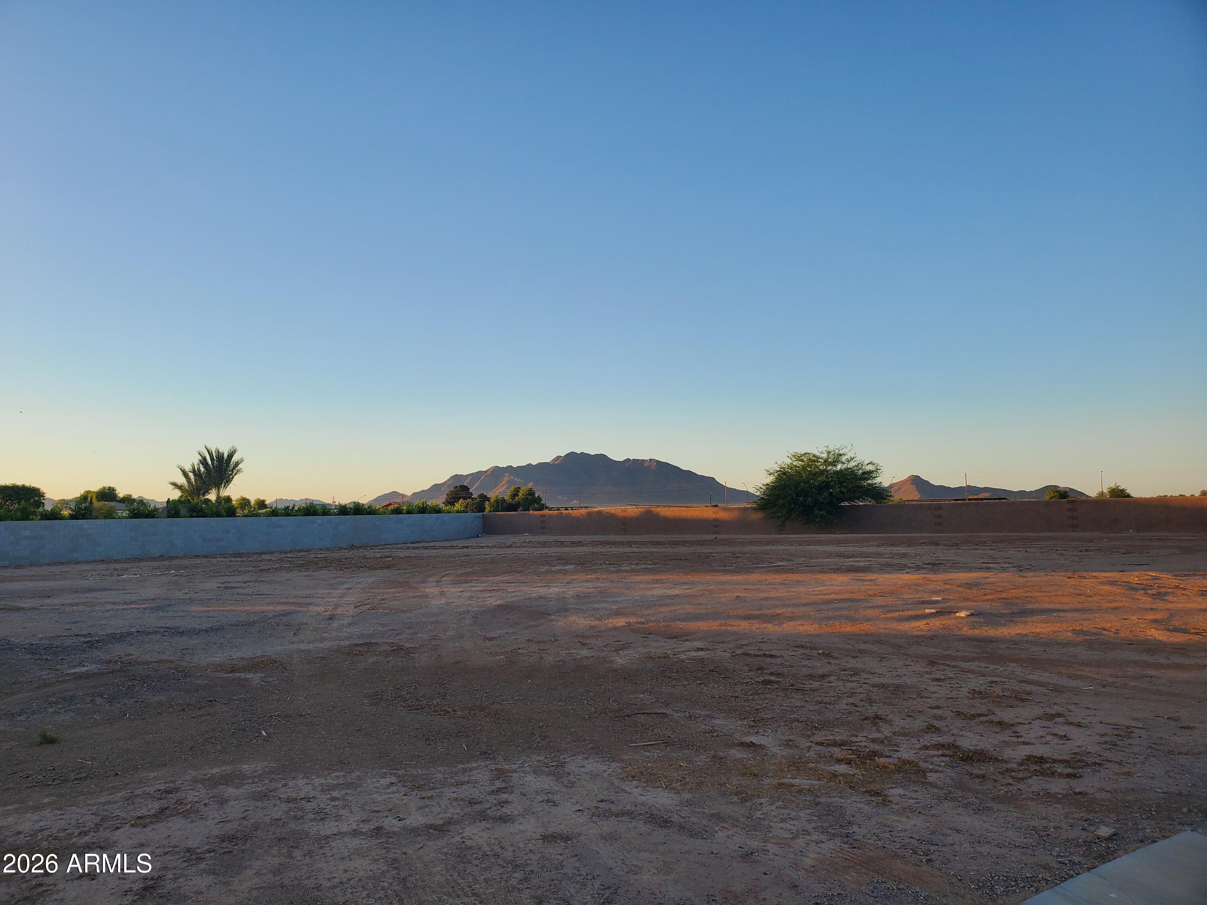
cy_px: 452
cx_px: 604
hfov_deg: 67.3
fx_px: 907
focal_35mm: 26
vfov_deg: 53.1
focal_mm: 4.3
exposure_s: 1/469
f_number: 2.4
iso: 50
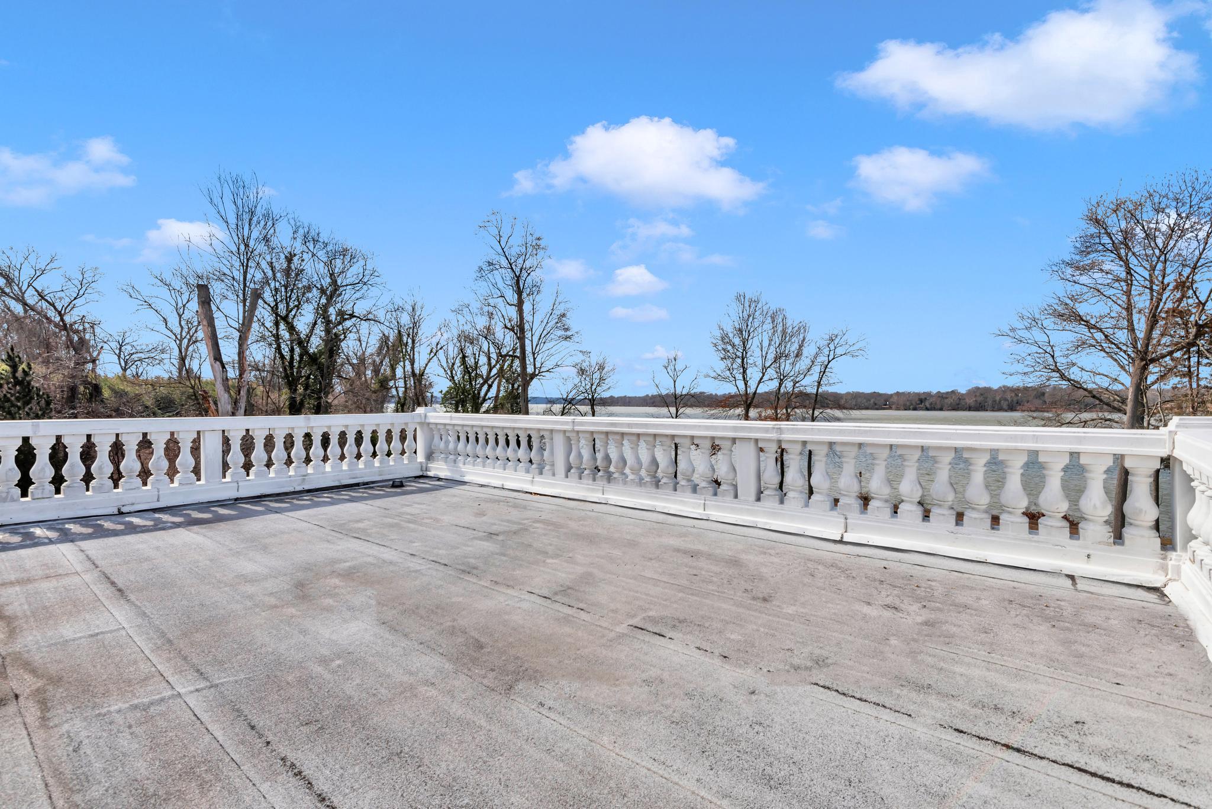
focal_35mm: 16
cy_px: 404
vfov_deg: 73.8
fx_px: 539
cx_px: 606
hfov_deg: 96.7
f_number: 9
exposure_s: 1/800
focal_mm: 16
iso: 200
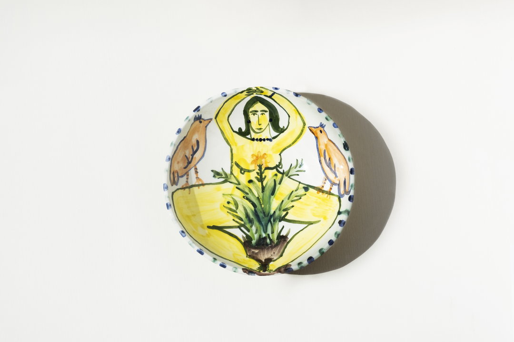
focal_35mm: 83
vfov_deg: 16.5
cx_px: 257
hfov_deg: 24.5
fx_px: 1185
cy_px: 171
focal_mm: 55
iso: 160
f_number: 13
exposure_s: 1/250
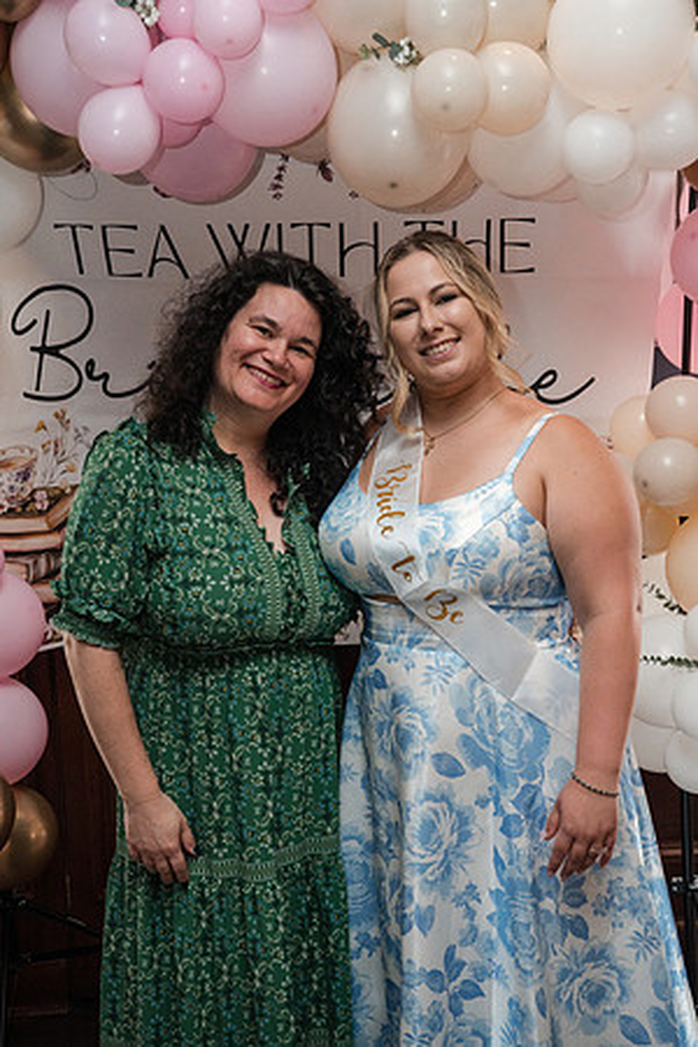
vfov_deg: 39.6
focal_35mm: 50
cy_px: 524
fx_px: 1454
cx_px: 349
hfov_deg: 27.0
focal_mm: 50
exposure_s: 1/250
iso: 5000
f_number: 9
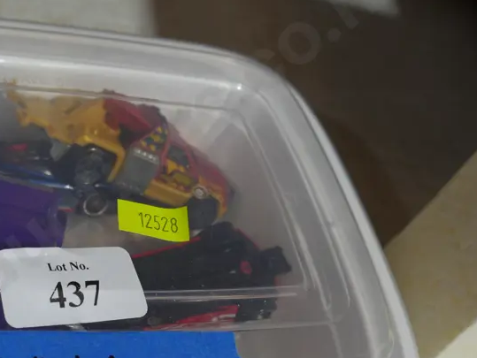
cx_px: 37
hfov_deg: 24.8
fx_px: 1048
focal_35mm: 76
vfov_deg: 19.3
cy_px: 239
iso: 250
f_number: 4.4
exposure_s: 1/60
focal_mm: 20
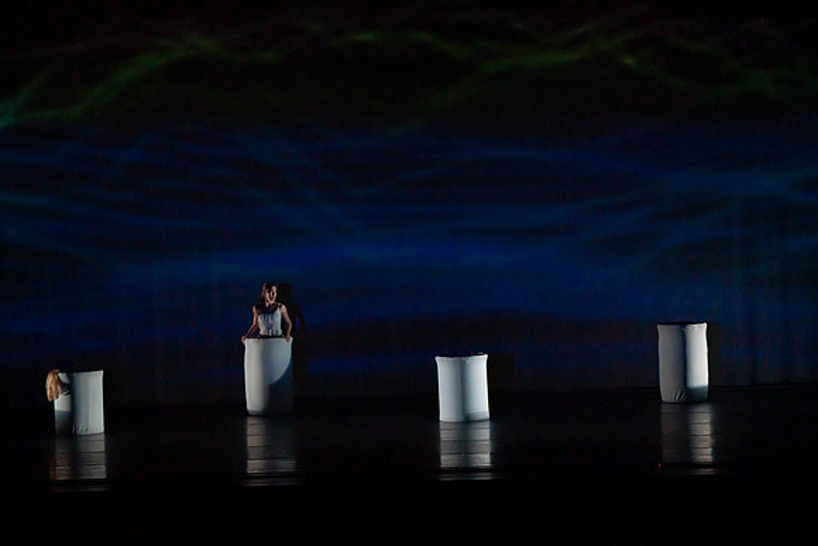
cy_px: 273
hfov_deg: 14.5
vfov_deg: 9.7
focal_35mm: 141
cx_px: 409
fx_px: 3204
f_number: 5
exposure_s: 1/320
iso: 6400
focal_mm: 141
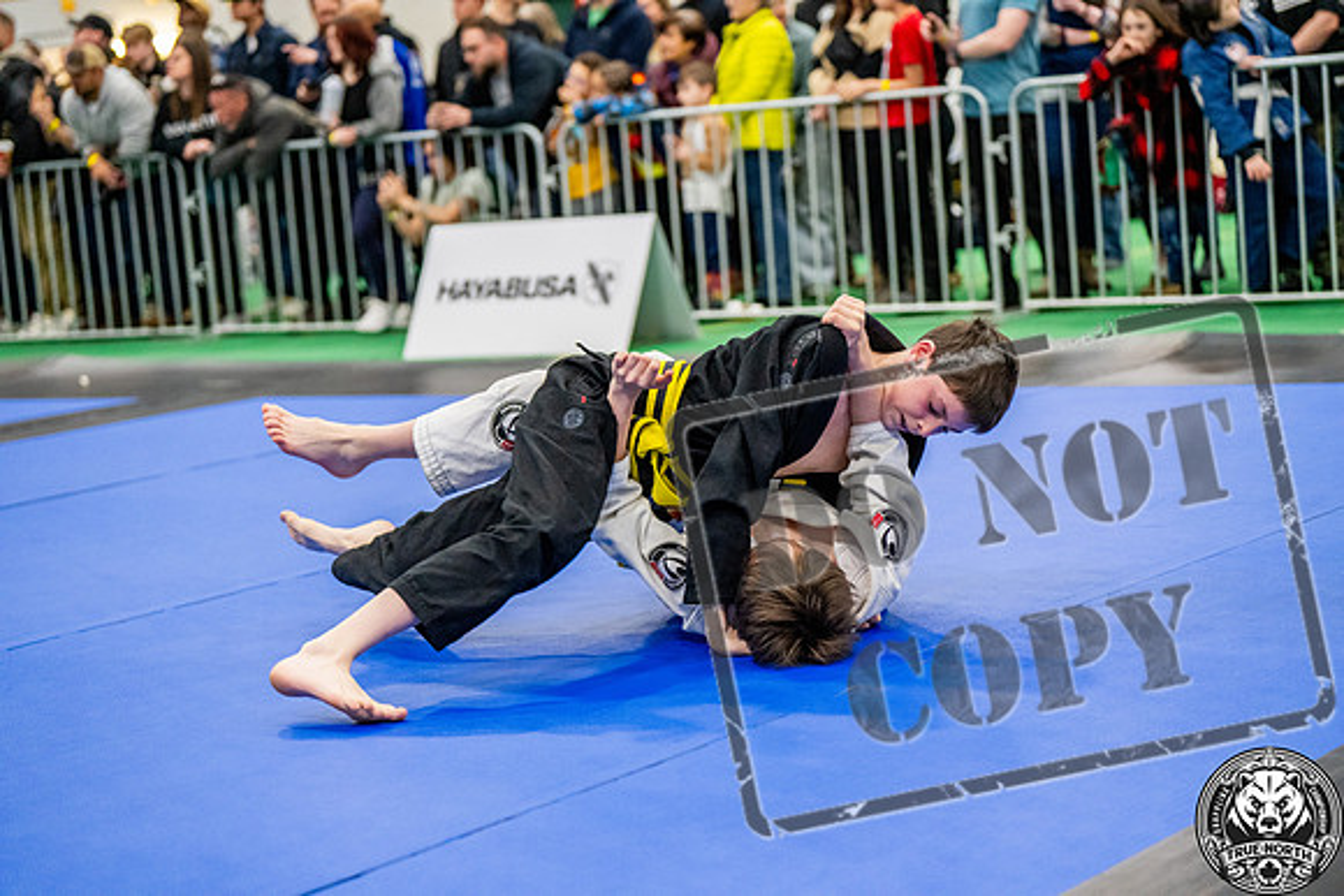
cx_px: 672
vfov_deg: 18.2
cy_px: 448
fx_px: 2801
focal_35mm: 75
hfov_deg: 27.0
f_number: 2.8
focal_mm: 75
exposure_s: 1/500
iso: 5000
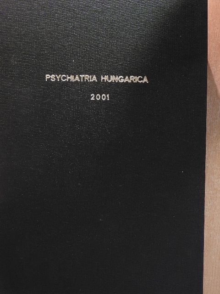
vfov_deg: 42.1
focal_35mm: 45
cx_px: 110
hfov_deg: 32.2
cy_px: 147
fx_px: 381
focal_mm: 8.1
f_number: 4
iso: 400
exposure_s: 1/8
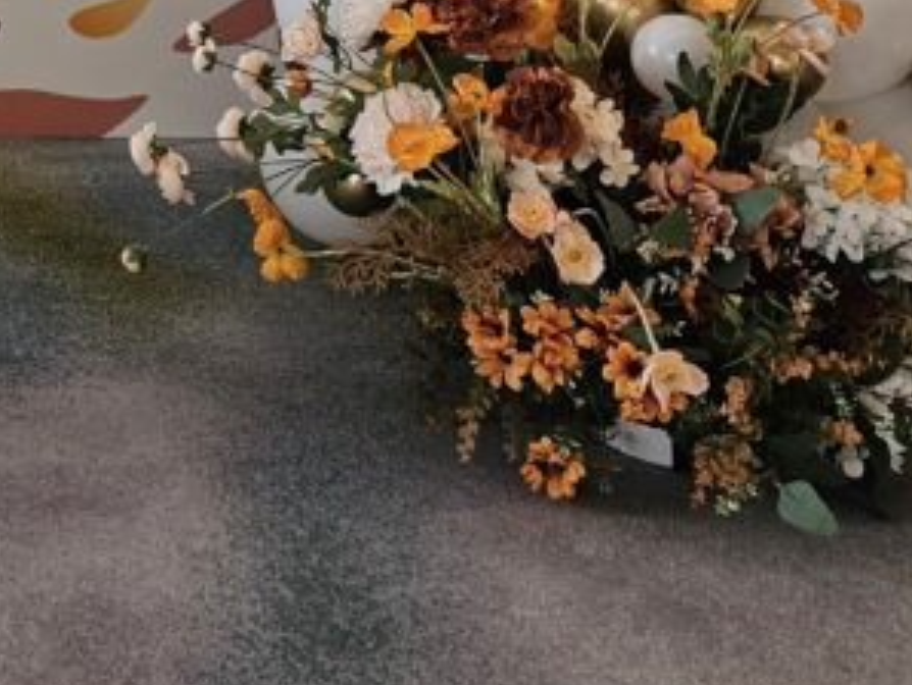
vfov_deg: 16.4
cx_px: -211
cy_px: -446
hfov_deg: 22.5
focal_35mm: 79
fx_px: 2083
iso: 160
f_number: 1.7
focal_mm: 6.3
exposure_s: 1/100
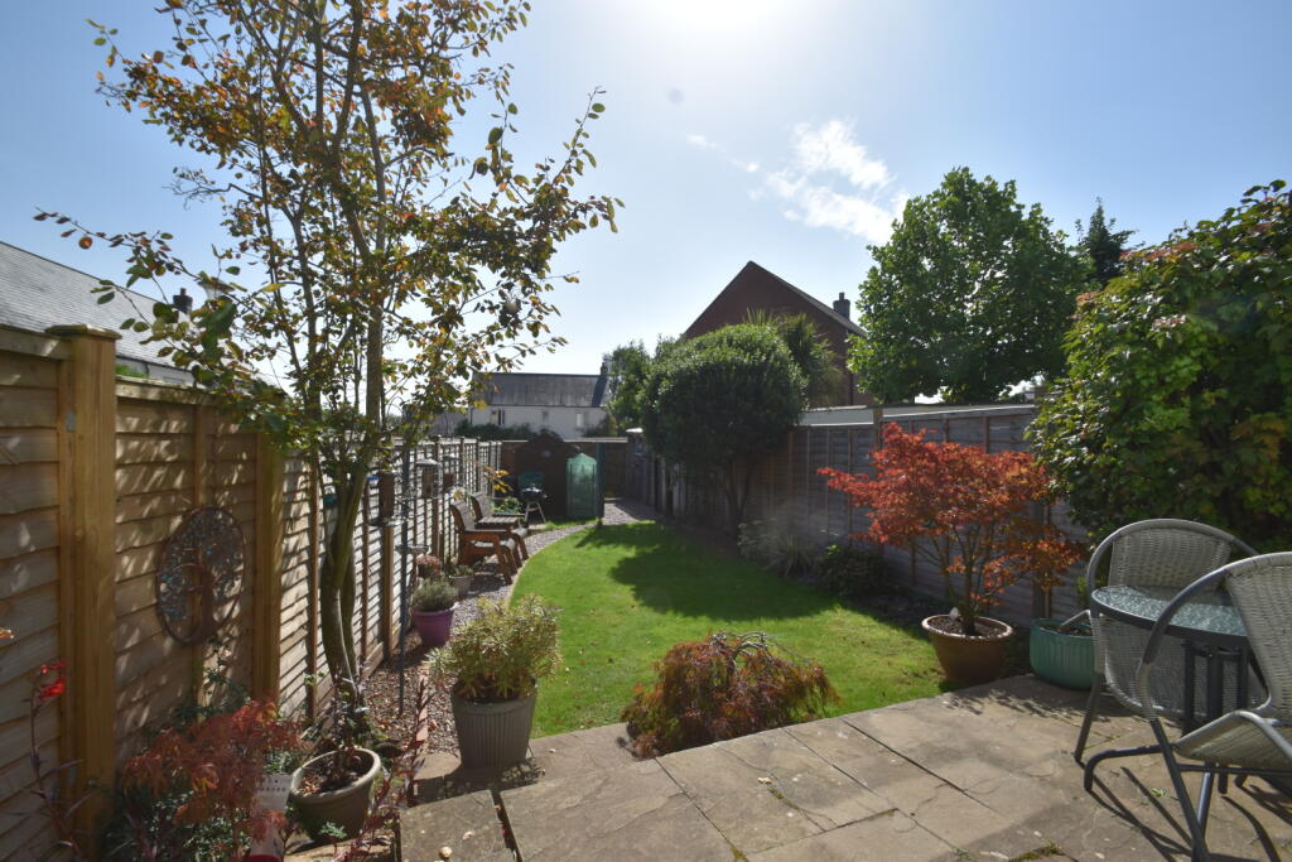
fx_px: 538
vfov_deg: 77.3
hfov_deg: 100.4
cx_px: 646
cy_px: 431
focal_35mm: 15
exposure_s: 1/400
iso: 200
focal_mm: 10
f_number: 10
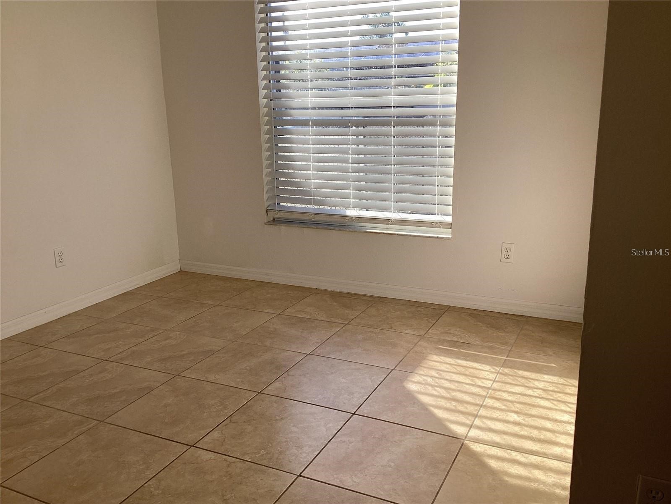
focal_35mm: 31
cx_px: 336
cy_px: 252
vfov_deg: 45.4
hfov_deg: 58.4
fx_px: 601
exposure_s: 1/388
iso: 25
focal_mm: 3.3
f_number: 2.4
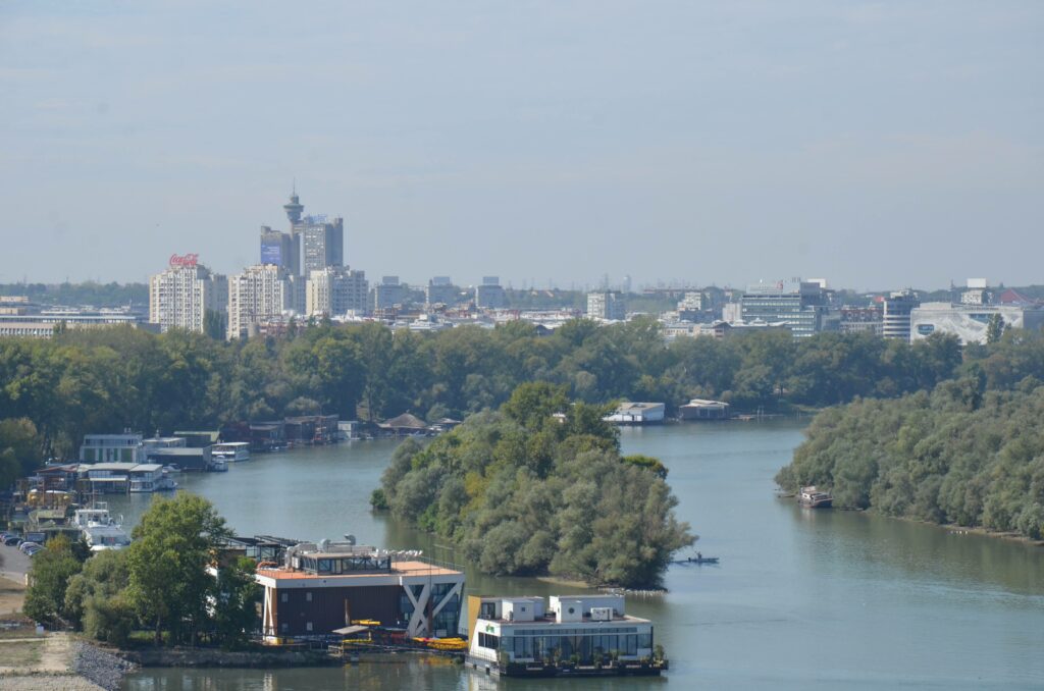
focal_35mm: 147
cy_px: 346
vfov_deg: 9.3
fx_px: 4254
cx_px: 522
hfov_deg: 14.0
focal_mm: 98
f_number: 11
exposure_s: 1/500
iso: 320
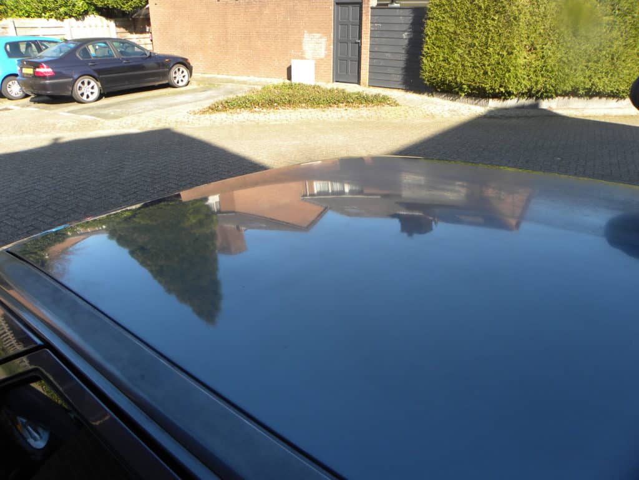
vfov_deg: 53.1
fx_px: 480
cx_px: 320
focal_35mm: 26
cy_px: 240
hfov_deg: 67.3
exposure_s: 1/132
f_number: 4.5
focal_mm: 4.6
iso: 64
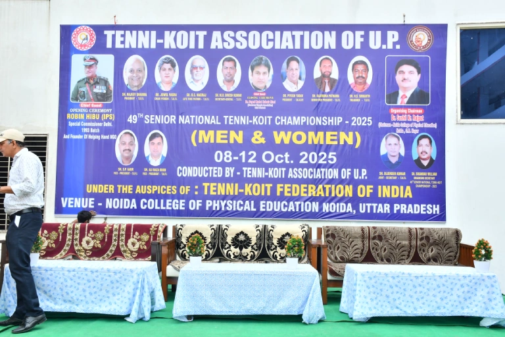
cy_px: 168
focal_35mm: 39
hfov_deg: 49.6
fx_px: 547
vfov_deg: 34.2
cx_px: 252
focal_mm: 26
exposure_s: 1/125
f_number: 14
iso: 500
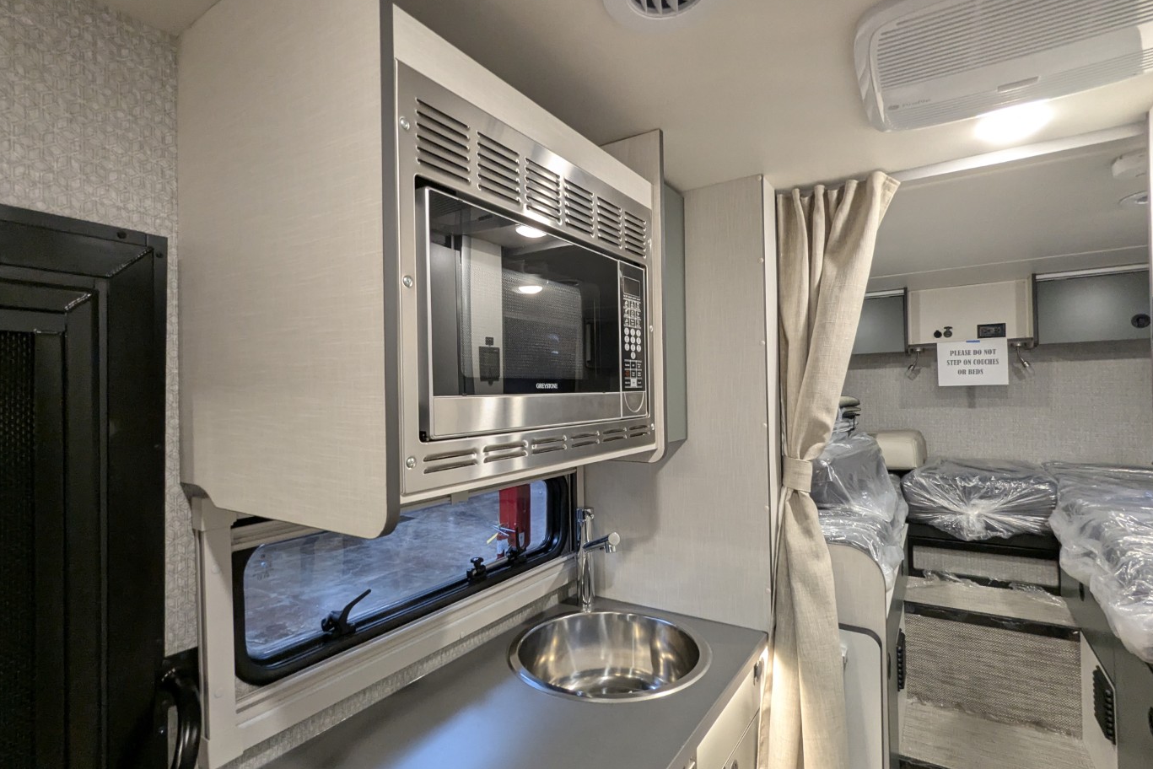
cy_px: 390
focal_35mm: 17
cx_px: 583
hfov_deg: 93.3
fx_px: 545
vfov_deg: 70.5
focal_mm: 2.35
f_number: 2.2
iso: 243
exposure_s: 1/40
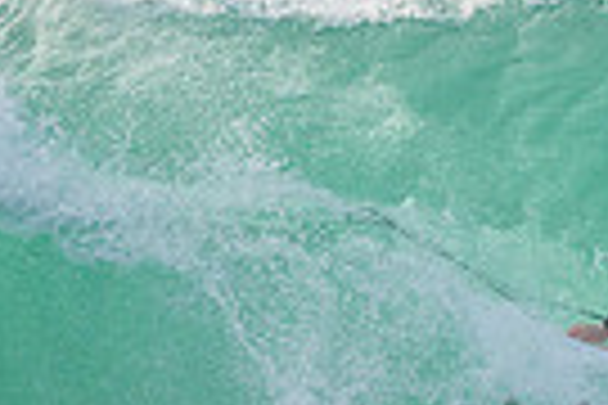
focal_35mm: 2627
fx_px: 44364
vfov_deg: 0.5
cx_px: 675
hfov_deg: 0.8
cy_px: 304
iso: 360
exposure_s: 1/2000
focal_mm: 500
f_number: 5.6
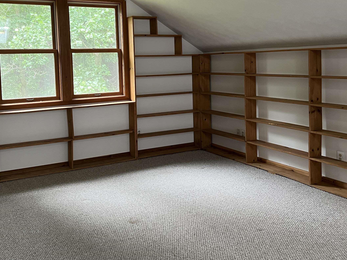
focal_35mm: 38
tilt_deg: -4.3
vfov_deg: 37.3
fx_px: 381
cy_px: 85
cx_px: 152
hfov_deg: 48.9
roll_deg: +1.9
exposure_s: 1/60
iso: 160
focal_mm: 5.7
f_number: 1.5
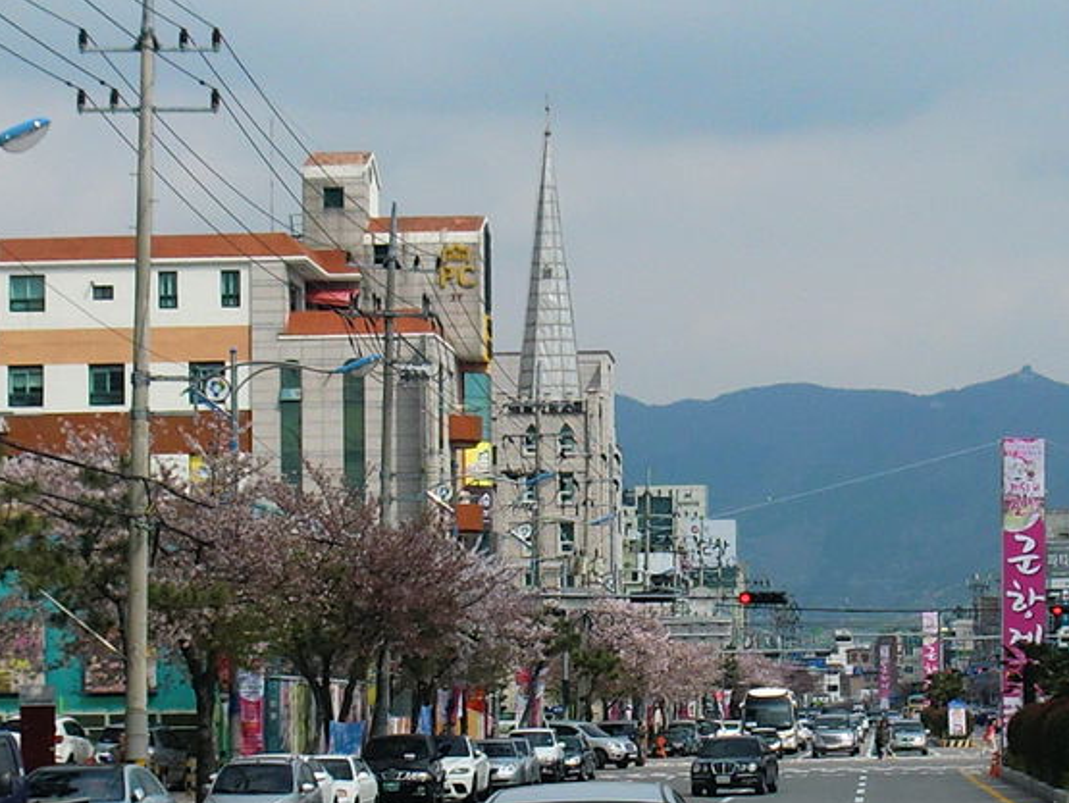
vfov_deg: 12.3
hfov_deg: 16.2
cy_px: 505
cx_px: 792
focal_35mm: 121
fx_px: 3739
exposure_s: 1/250
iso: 64
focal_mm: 6.3
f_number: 7.8
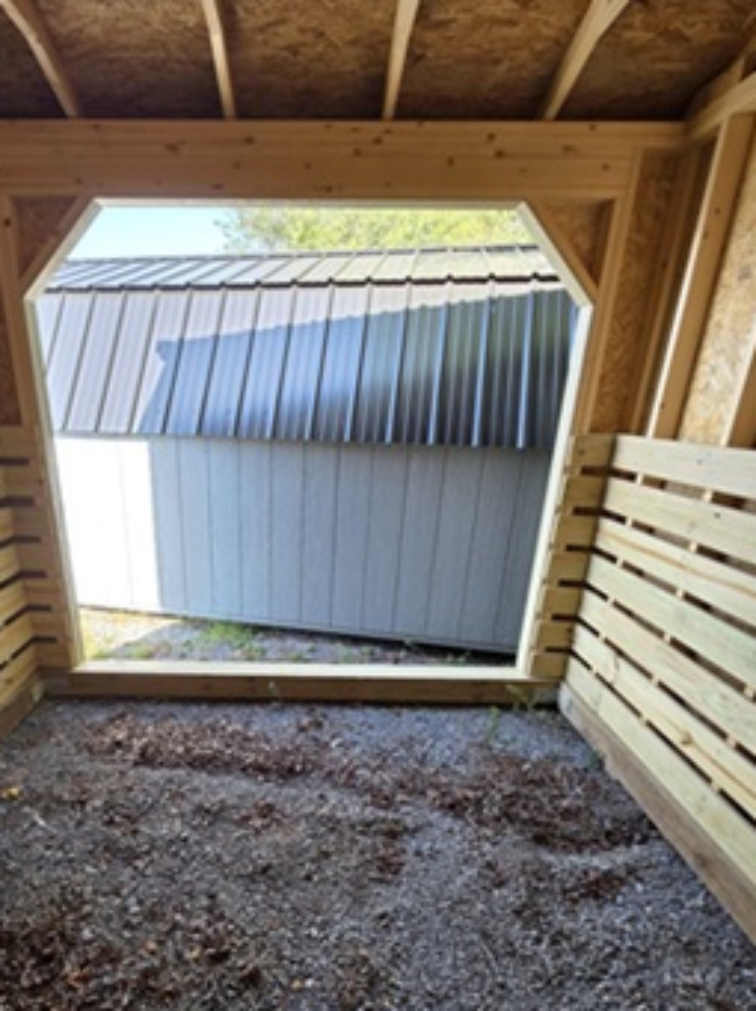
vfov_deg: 90.2
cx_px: 288
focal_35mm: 17
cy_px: 596
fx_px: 496
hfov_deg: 73.5
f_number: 1.9
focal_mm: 2.2
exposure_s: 1/120
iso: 50
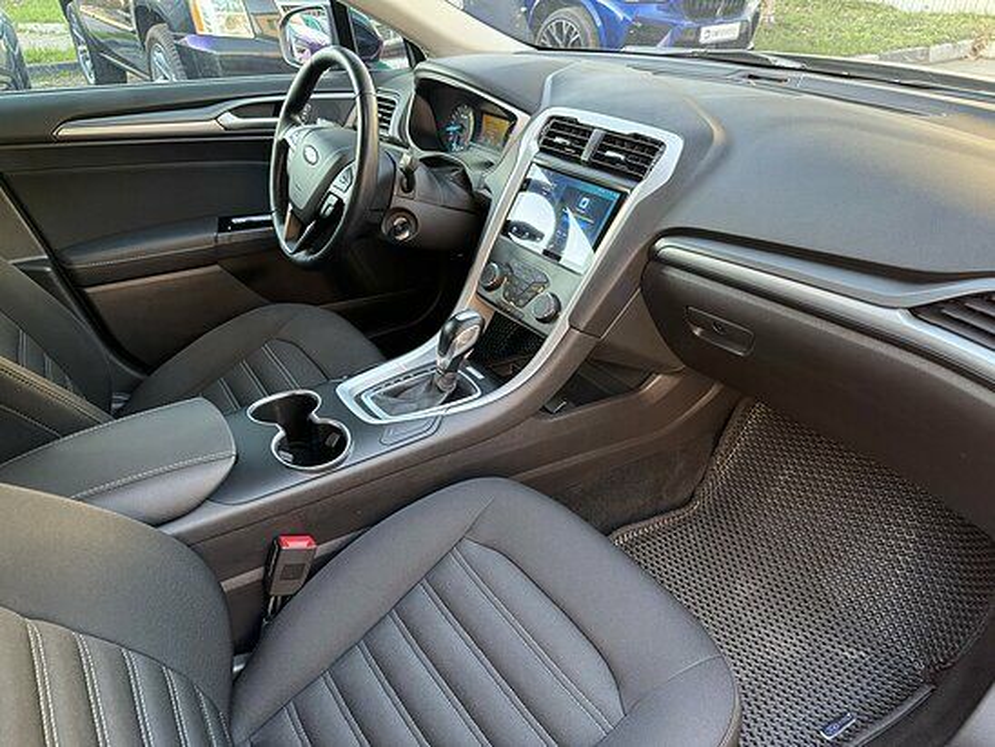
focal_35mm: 24
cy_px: 374
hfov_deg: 71.6
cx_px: 498
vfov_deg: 56.8
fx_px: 690
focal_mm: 6.76
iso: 500
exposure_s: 1/60
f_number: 1.78
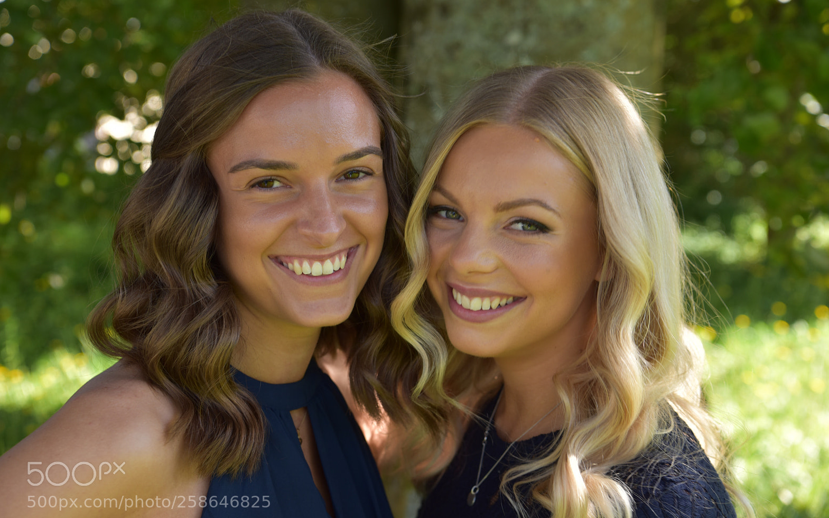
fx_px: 1175
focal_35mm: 52
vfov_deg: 24.9
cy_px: 261
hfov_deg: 38.9
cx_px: 417
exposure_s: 1/100
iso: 100
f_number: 5
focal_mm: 50
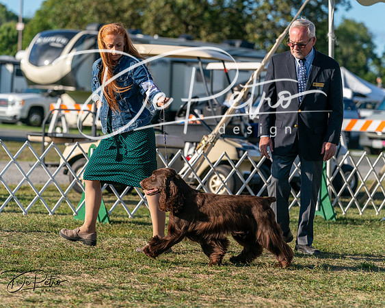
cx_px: 192
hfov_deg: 12.4
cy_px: 154
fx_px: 1770
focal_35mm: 155
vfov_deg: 9.9
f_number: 4.5
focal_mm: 138
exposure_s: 1/1250
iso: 200
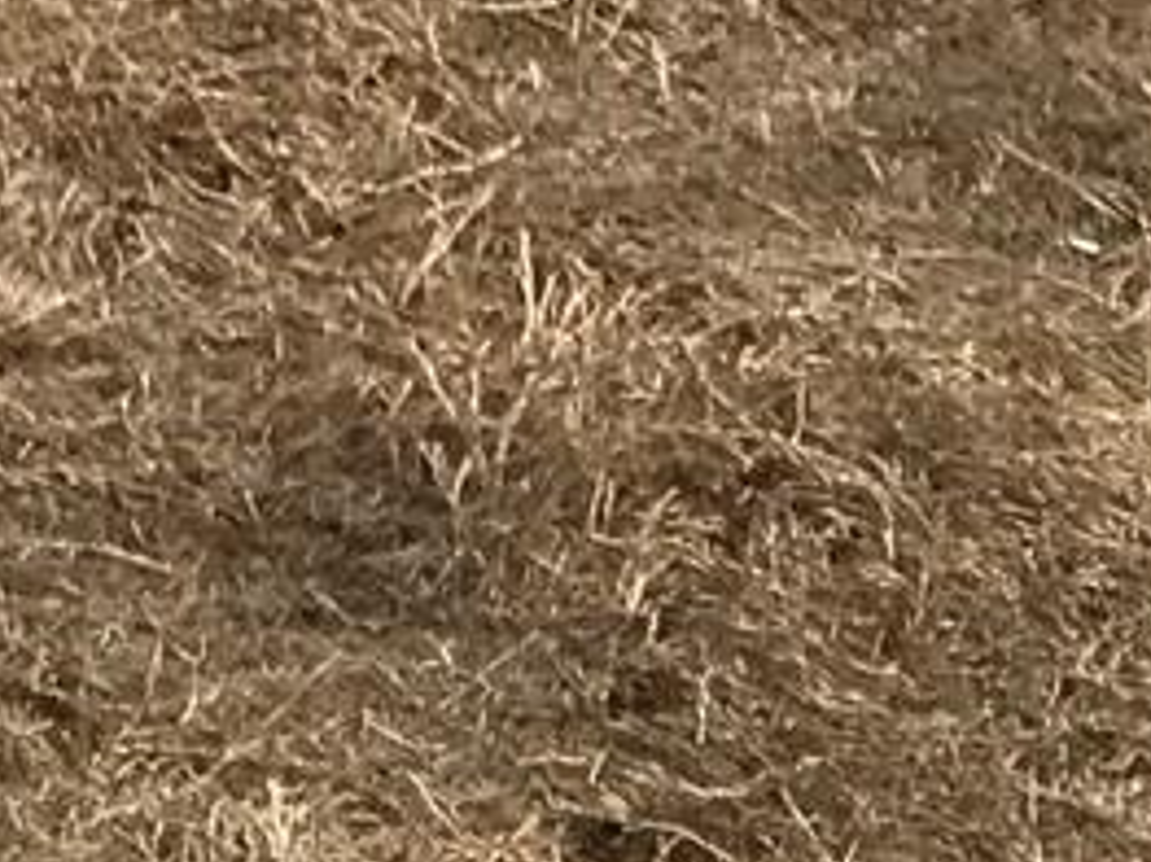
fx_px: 7245
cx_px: -394
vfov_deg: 6.2
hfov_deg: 8.9
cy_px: -1825
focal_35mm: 218
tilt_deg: -14.3
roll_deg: +3.3
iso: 20
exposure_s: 1/1244
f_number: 1.8
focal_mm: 3.99
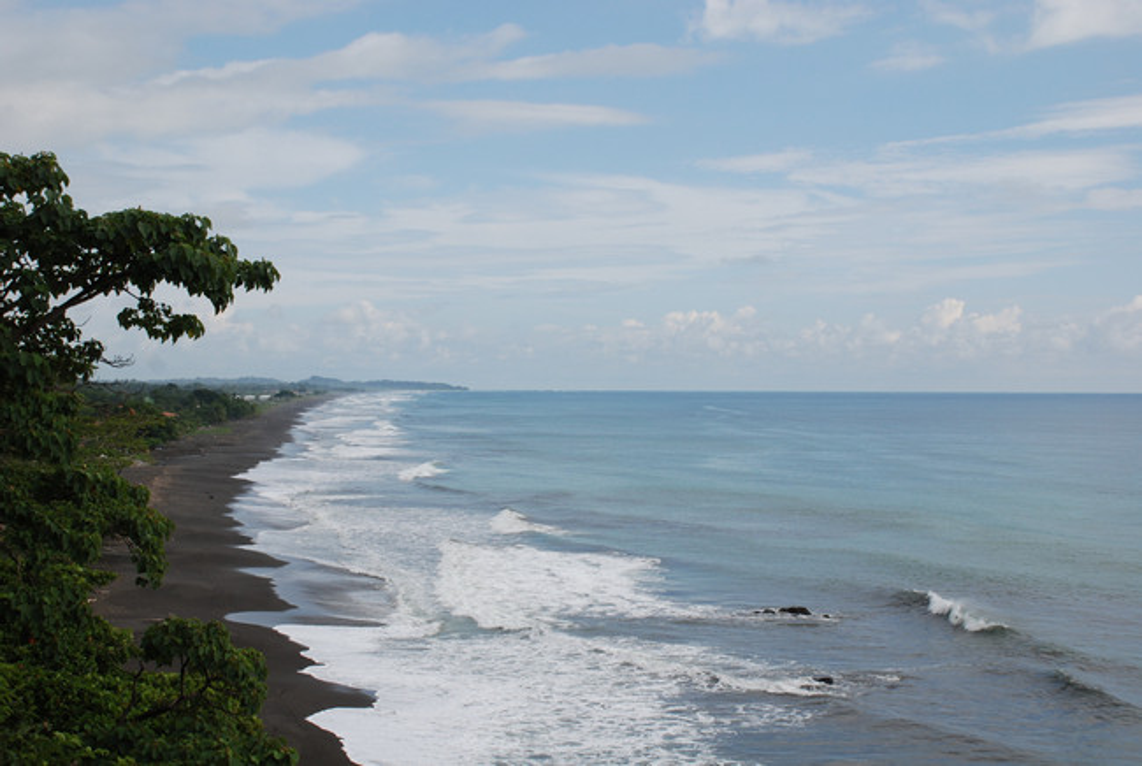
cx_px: 571
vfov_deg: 25.9
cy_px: 383
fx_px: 1668
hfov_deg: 37.8
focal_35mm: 52
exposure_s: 1/320
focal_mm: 35
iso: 100
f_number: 9
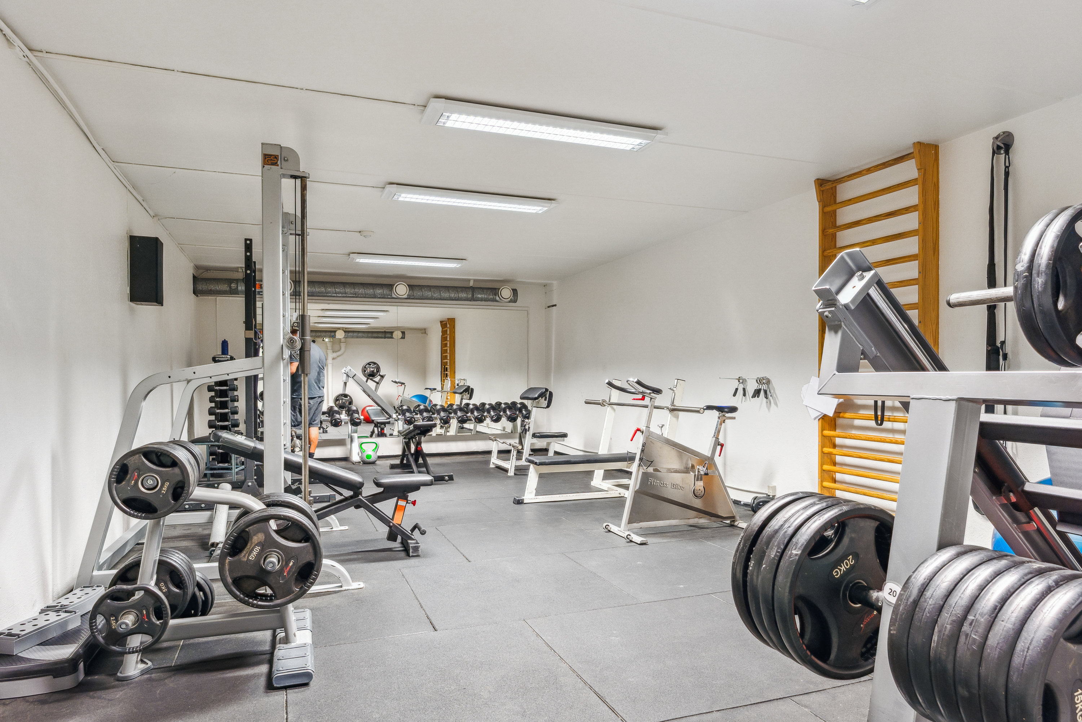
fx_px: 649
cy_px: 361
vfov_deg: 58.1
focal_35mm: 22
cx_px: 541
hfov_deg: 79.6
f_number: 6.3
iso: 100
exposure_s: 1/1.25
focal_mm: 14.4
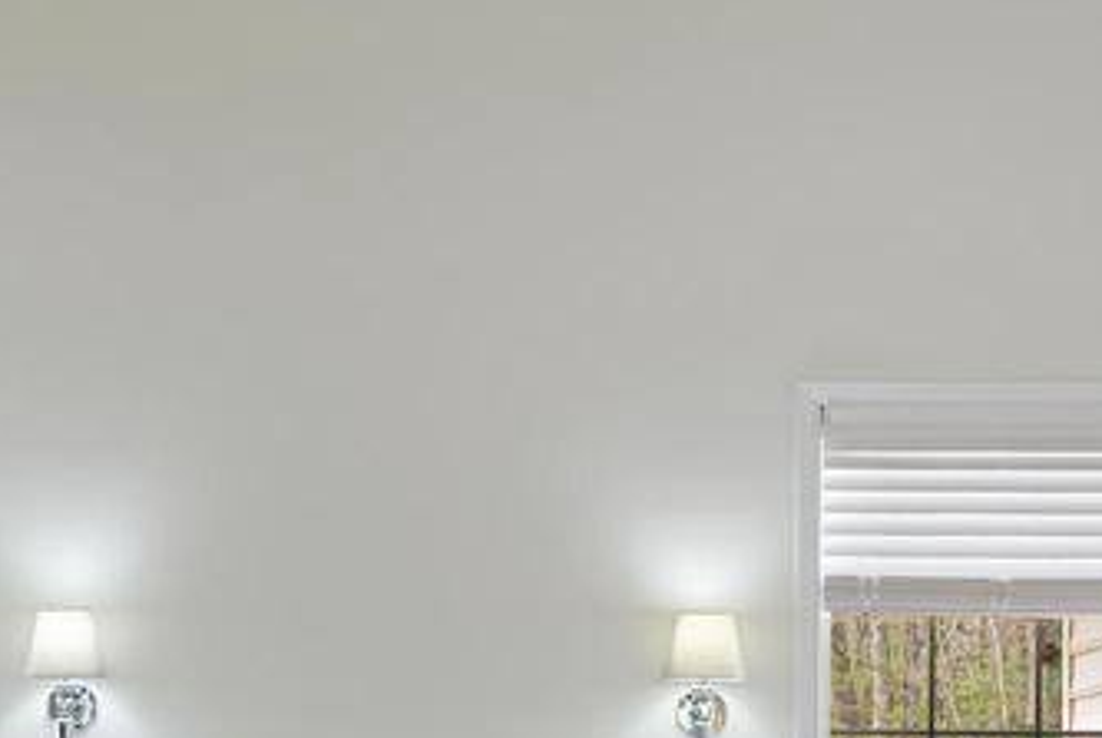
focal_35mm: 86
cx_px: 407
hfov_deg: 23.5
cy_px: 857
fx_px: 2636
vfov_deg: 15.4
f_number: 8
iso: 400
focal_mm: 28
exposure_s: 1/45
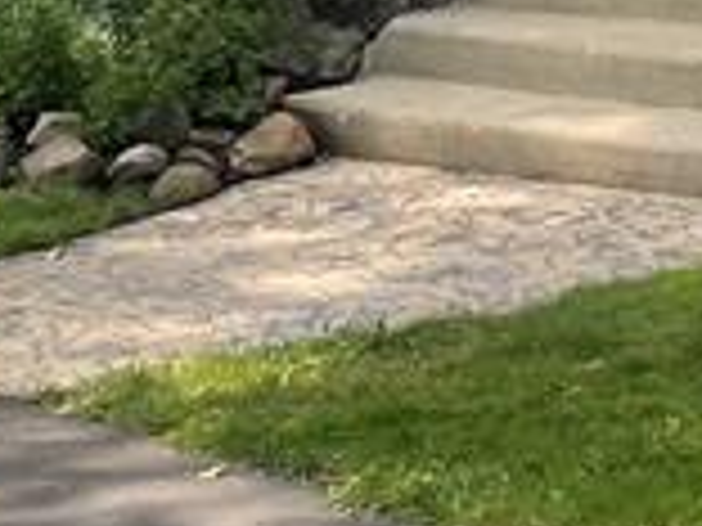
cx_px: 1444
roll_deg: +1.4
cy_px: -593
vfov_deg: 8.2
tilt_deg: +2.1
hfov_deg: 10.5
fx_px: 3468
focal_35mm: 171
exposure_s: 1/509
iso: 32
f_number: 1.6
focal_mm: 4.2
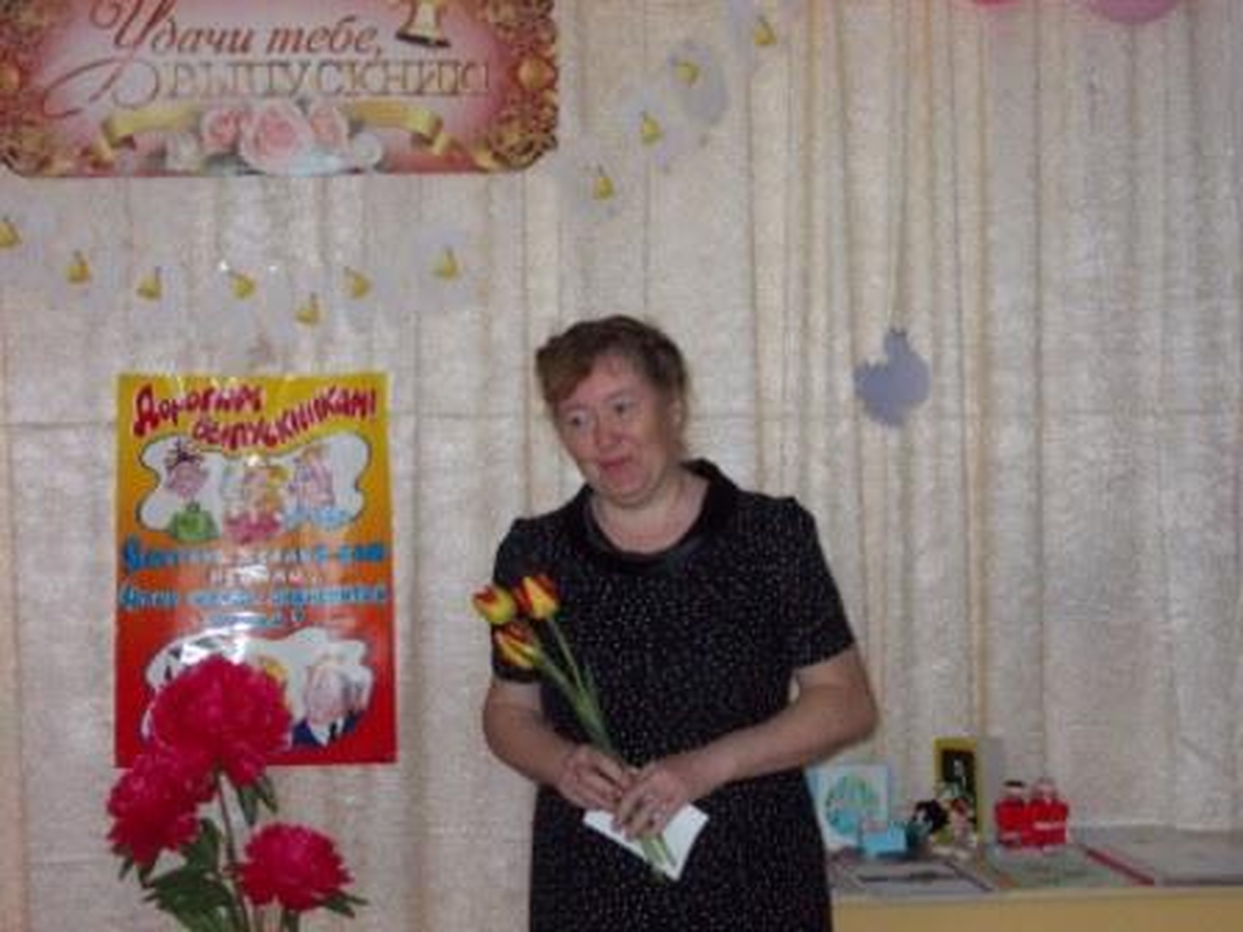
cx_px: 622
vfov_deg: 20.7
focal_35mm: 71
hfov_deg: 27.4
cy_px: 466
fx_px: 2549
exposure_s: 1/60
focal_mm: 10
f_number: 4.3
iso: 320
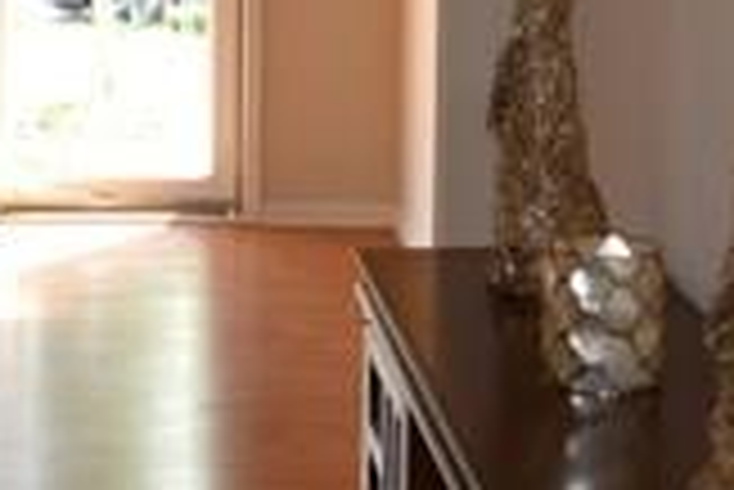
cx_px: 162
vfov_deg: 12.7
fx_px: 2163
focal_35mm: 106
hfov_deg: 19.1
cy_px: -88
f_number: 4
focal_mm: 18
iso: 320
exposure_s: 1/125
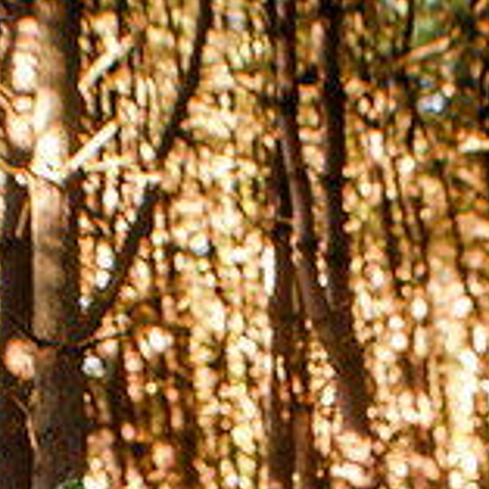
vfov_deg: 13.1
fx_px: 2046
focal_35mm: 128
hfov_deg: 13.5
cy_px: 676
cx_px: 424
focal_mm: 35
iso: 560
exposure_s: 1/60
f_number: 4
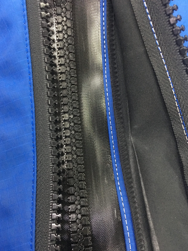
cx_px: 98
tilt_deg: -81.4
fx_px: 232
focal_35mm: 32
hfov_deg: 44.2
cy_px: 128
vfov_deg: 56.8
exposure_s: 1/8
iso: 160
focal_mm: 4.15
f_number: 2.2
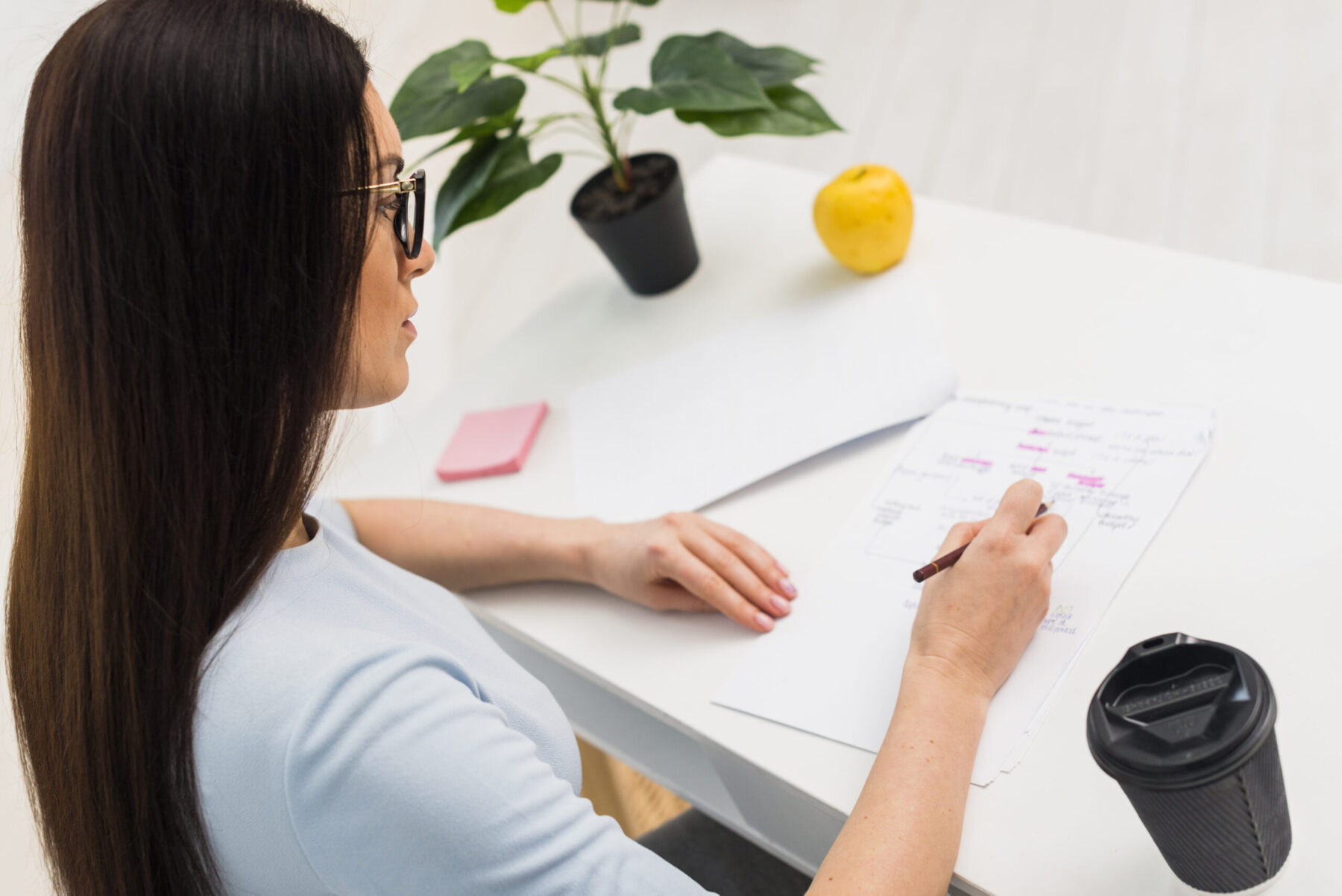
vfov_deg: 27.0
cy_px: 448
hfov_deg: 39.6
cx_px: 671
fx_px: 1865
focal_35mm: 50
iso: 400
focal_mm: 50
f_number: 3.5
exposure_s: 1/160
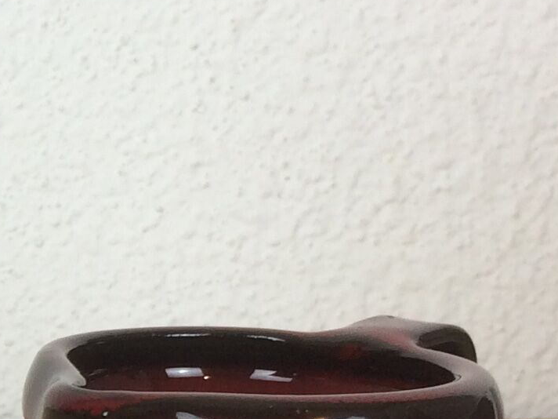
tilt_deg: -9.6
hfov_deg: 13.6
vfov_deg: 11.0
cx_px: -375
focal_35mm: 133
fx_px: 2144
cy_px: 435
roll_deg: +0.2
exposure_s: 1/50
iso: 40
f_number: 2.2
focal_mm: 4.15
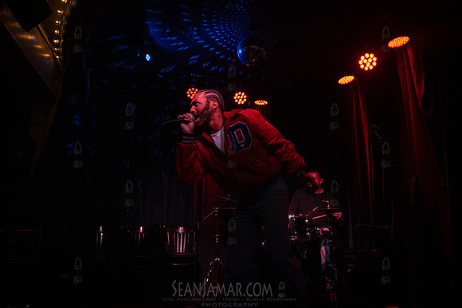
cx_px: 231
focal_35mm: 24
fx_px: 308
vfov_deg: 53.1
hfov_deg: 73.8
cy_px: 154
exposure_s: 1/160
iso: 12800
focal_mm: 24
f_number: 5
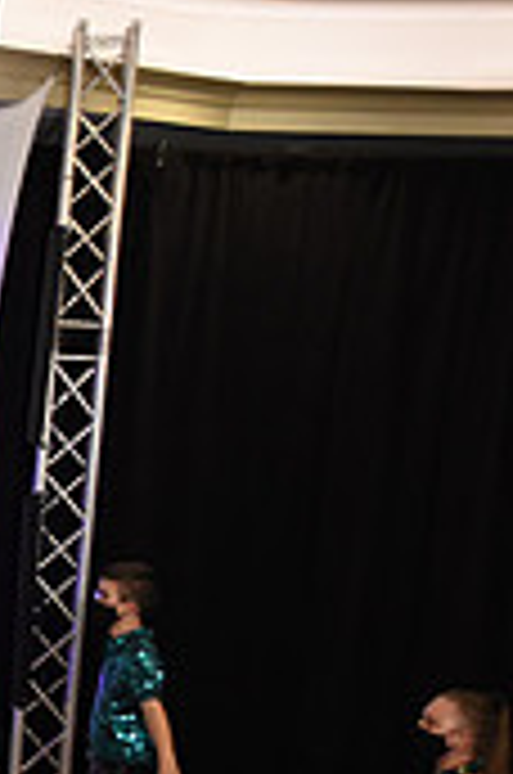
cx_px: -702
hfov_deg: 10.3
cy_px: 646
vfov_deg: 17.6
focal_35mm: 115
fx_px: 2468
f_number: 3.5
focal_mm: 34
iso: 2500
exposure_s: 1/400
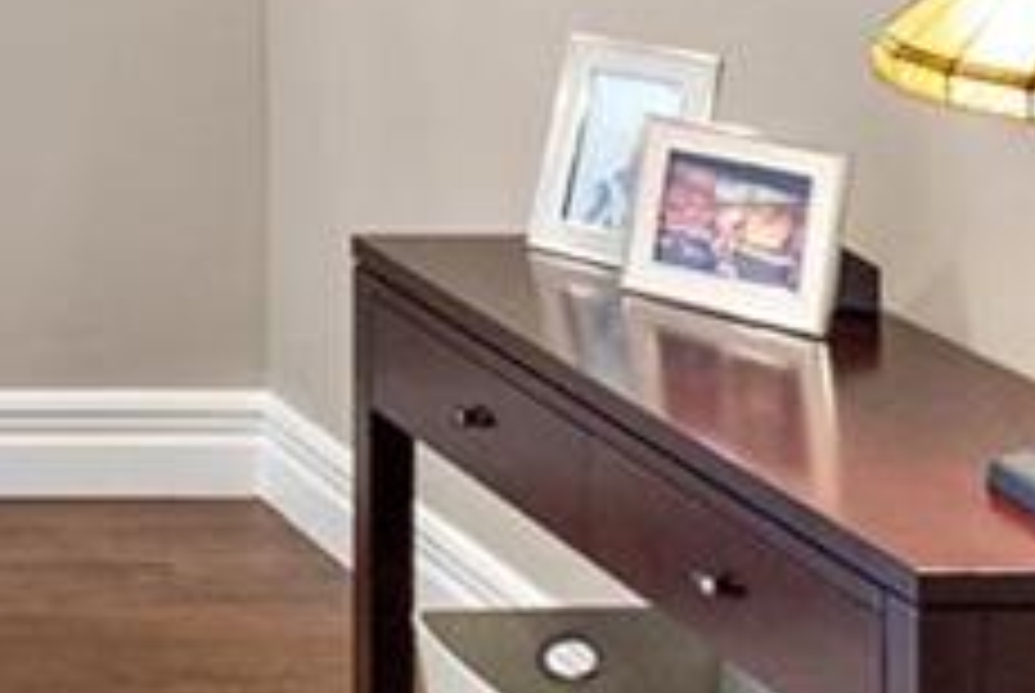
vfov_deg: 10.4
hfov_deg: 13.9
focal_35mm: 125
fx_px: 3598
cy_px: -544
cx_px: -1012
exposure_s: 1/80
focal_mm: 9
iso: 400
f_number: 8
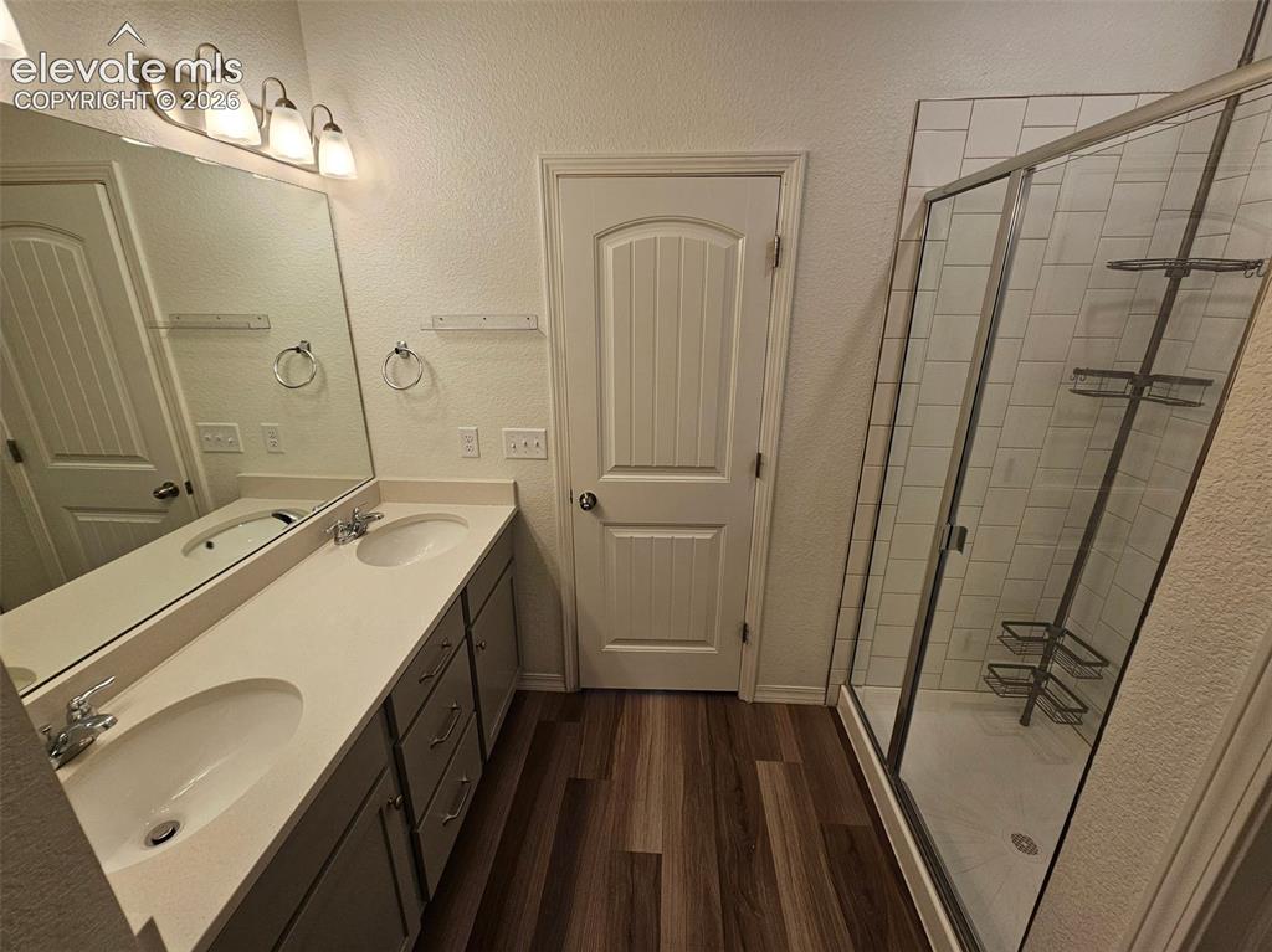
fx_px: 477
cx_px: 636
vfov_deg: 89.9
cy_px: 476
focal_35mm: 13
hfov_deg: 106.2
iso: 80
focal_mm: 2.2
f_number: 2.2
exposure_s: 1/120
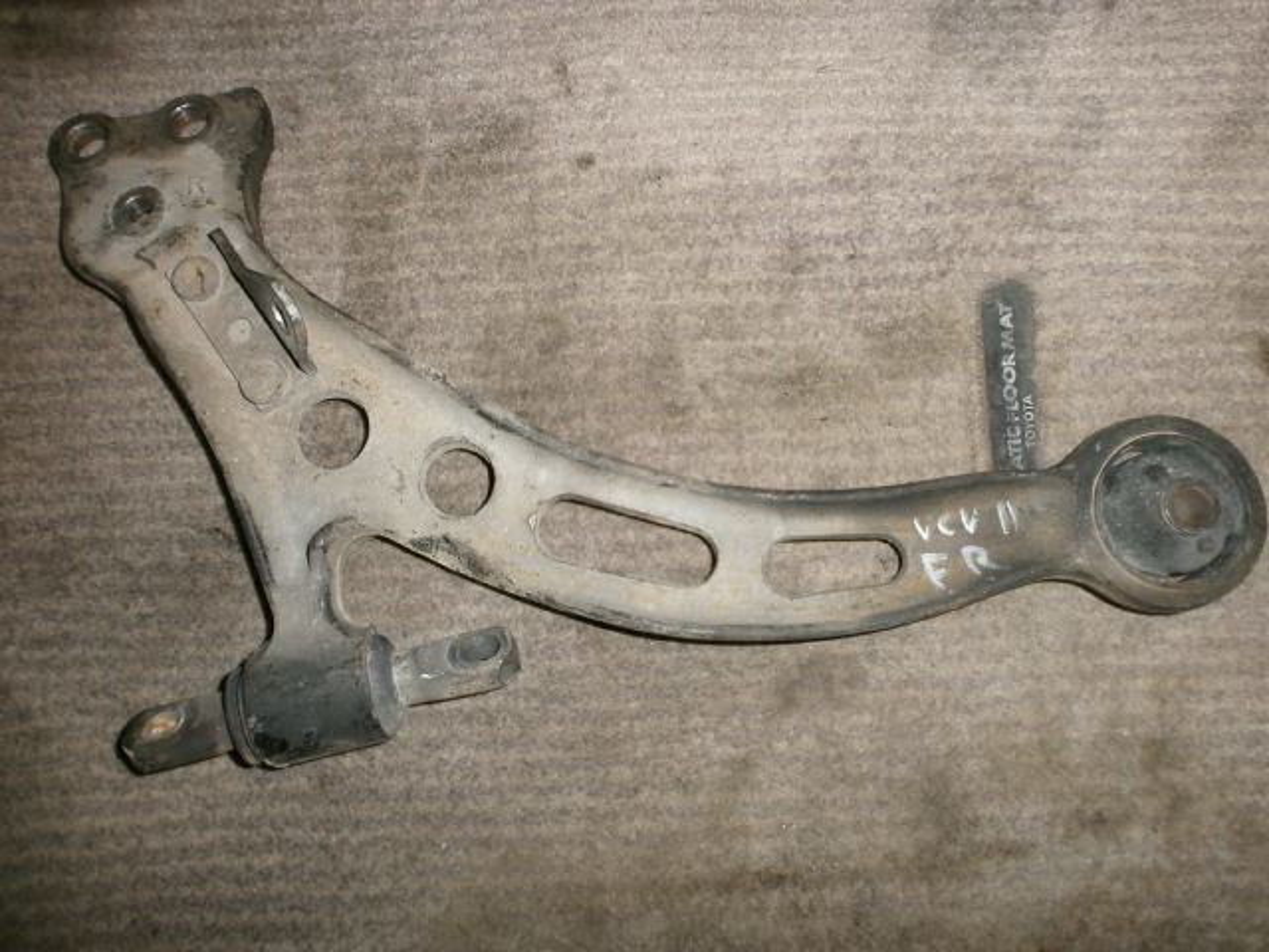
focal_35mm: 27
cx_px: 634
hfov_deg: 65.3
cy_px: 476
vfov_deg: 51.4
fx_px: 990
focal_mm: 4.8
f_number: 2.9
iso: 125
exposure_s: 1/30
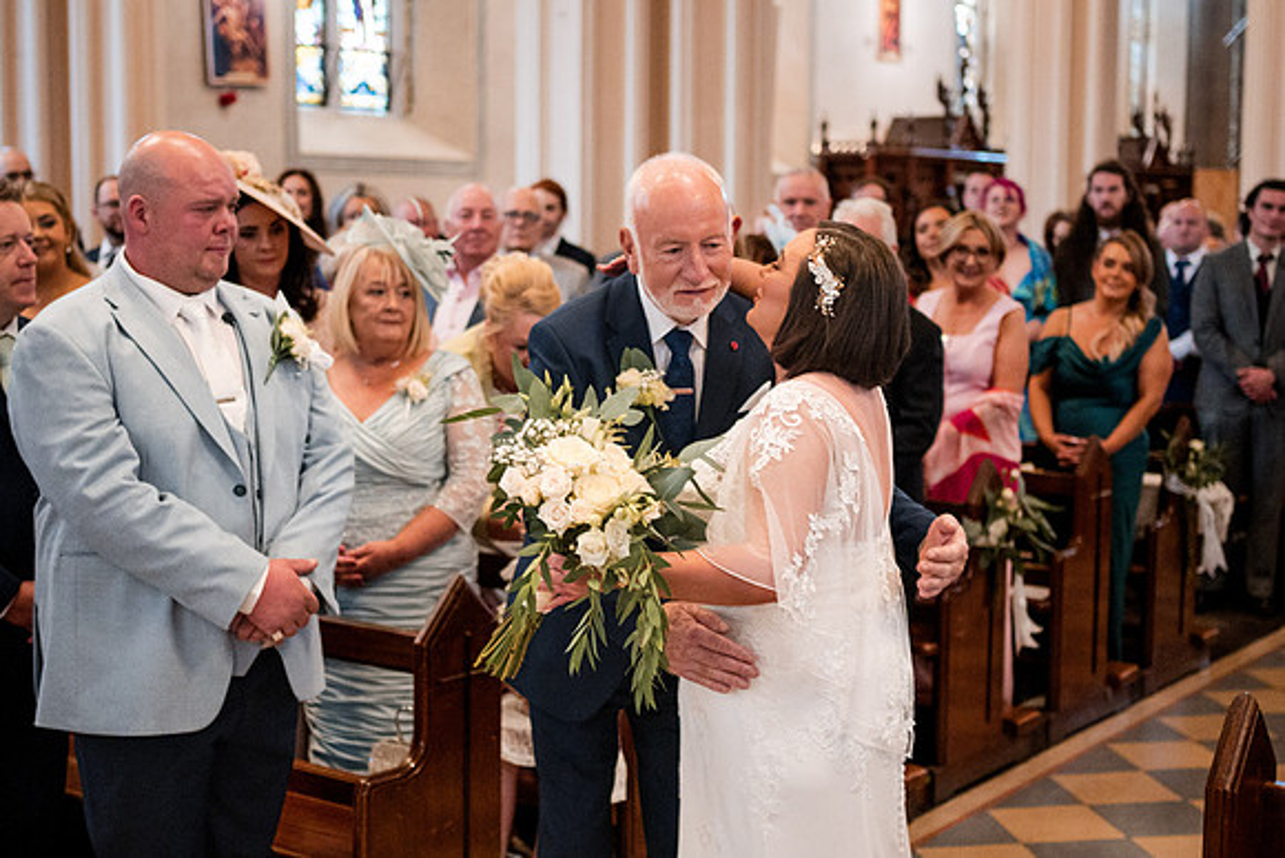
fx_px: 1856
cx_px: 642
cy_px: 429
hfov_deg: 38.2
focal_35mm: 52
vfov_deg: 26.0
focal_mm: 35
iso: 3200
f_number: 2
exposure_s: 1/500
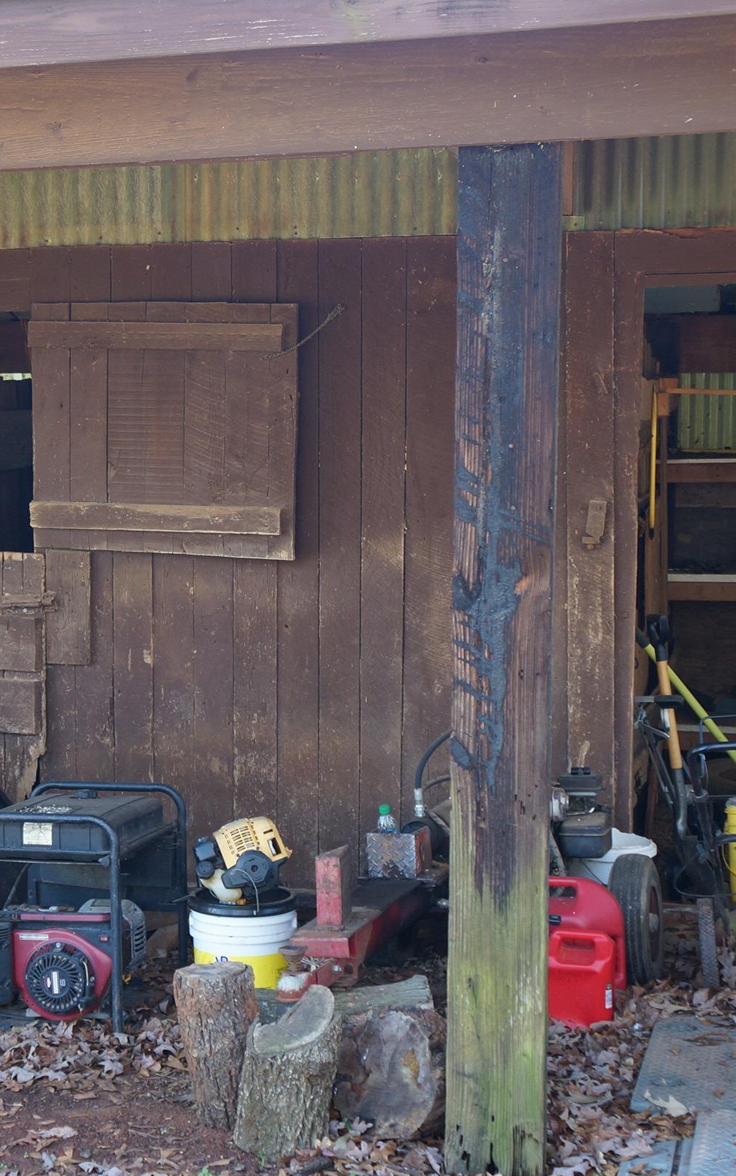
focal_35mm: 63
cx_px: 103
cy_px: 585
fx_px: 2014
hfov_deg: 20.4
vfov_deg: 32.6
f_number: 4
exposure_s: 1/60
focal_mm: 27
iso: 250
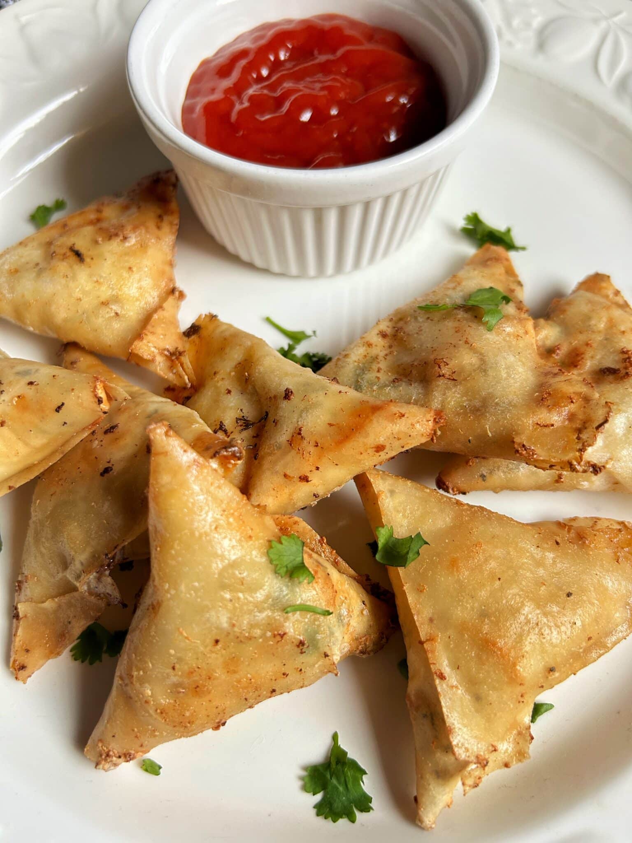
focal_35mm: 26
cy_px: 422
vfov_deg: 67.3
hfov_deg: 53.1
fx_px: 633
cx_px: 316
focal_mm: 5.7
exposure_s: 1/111
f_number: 1.5
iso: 125
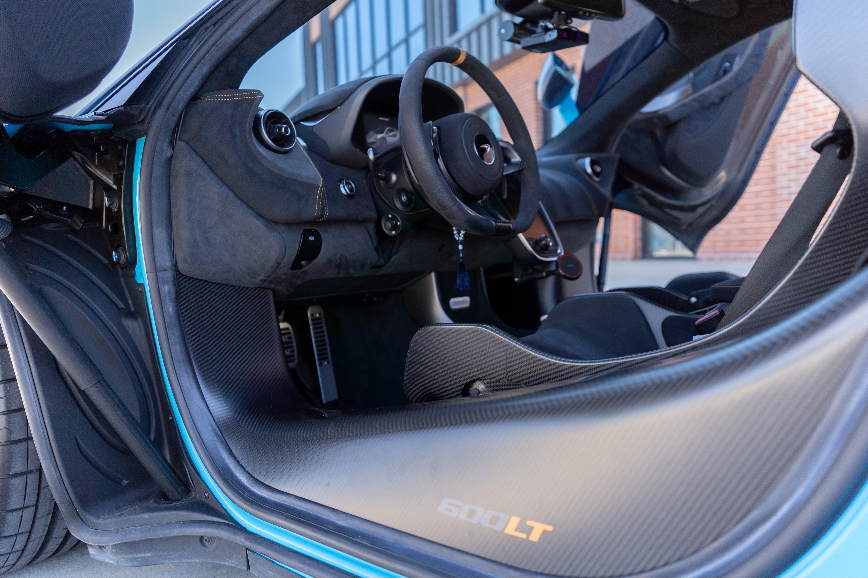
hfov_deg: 65.5
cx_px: 434
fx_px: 675
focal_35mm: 28
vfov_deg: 46.4
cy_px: 289
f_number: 3.2
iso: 50
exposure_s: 1/250
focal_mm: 28
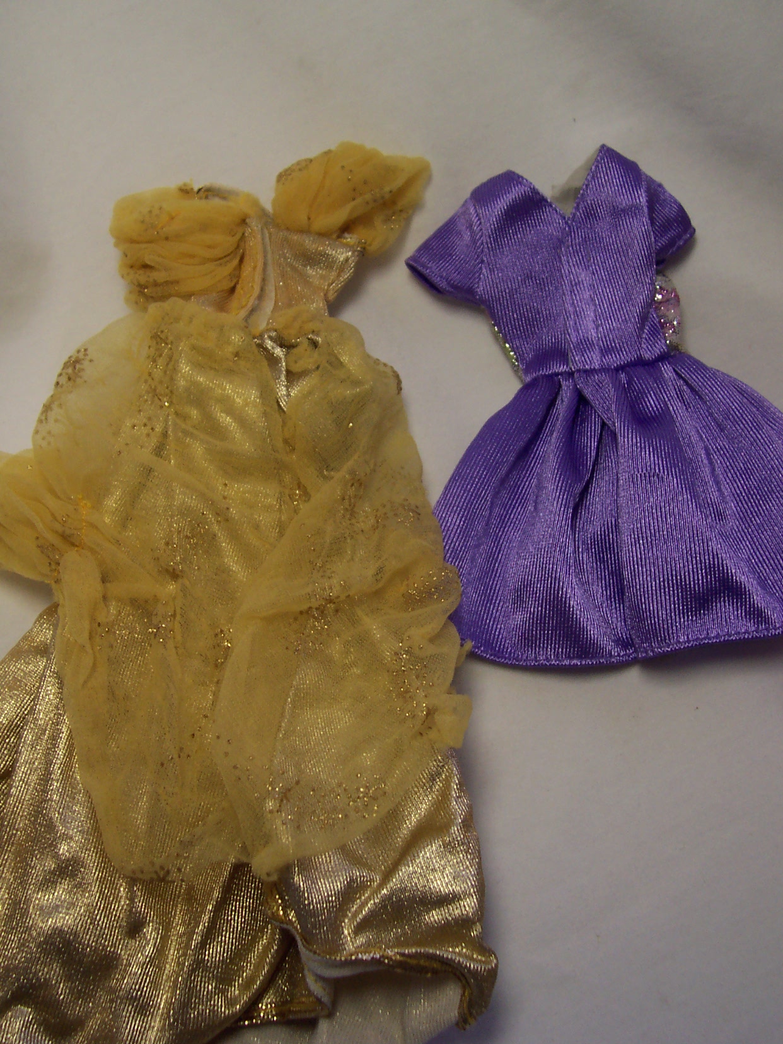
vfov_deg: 50.1
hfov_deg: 38.7
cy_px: 522
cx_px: 392
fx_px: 1116
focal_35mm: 37
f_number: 2.8
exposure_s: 1/90
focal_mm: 5.6
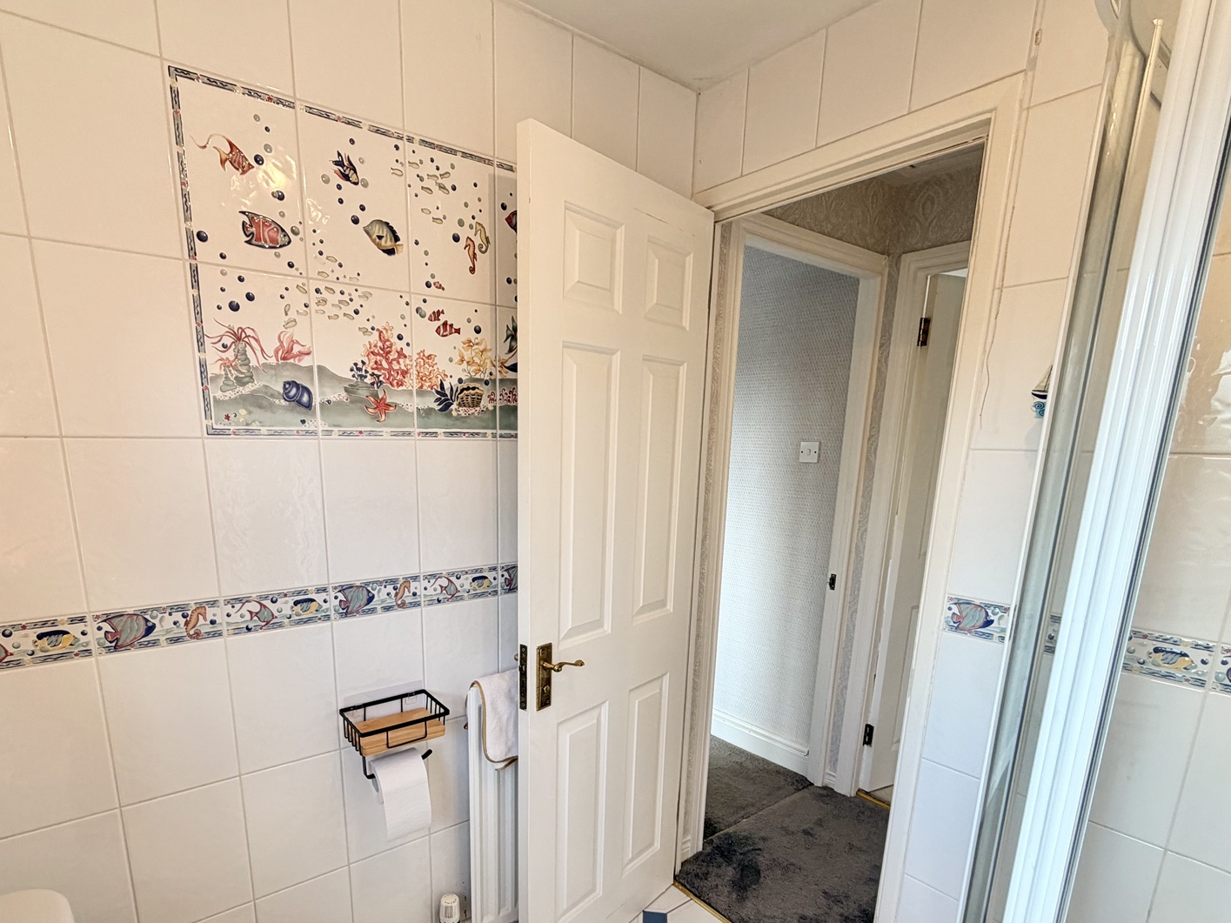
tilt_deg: -14.2
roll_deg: -0.4
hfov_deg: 84.4
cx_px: 559
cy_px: 595
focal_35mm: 19
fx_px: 676
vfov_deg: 67.3
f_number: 2.2
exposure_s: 1/100
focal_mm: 2.22
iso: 80
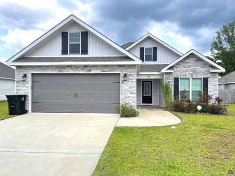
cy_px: 88
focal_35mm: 26
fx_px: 177
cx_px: 118
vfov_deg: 53.1
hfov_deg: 67.3
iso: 50
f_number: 1.5
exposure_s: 1/1196
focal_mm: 5.7
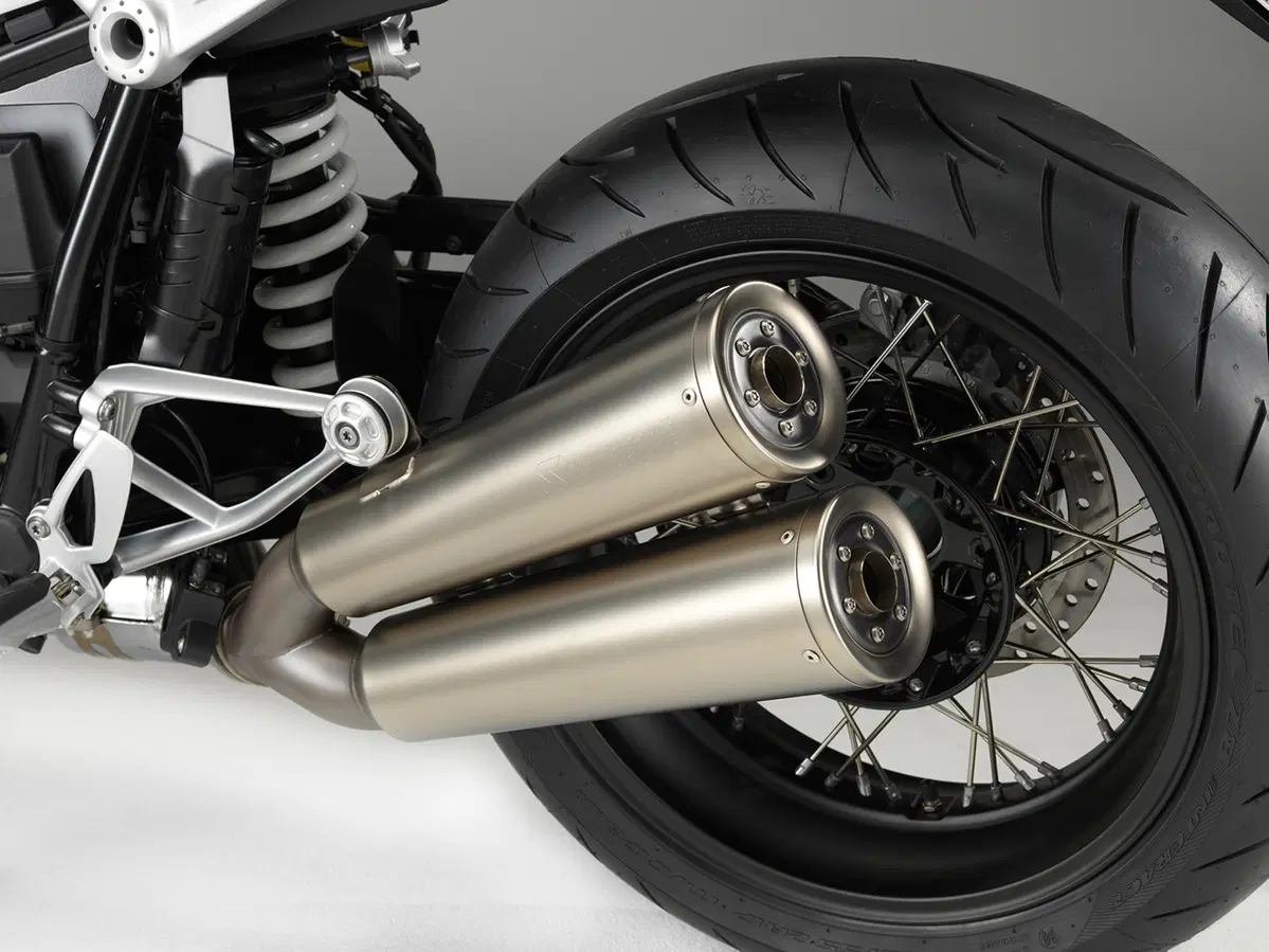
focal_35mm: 94
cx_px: 634
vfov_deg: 15.7
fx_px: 3446
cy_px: 476
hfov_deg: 20.9
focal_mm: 120
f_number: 13
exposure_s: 1/160
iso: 100
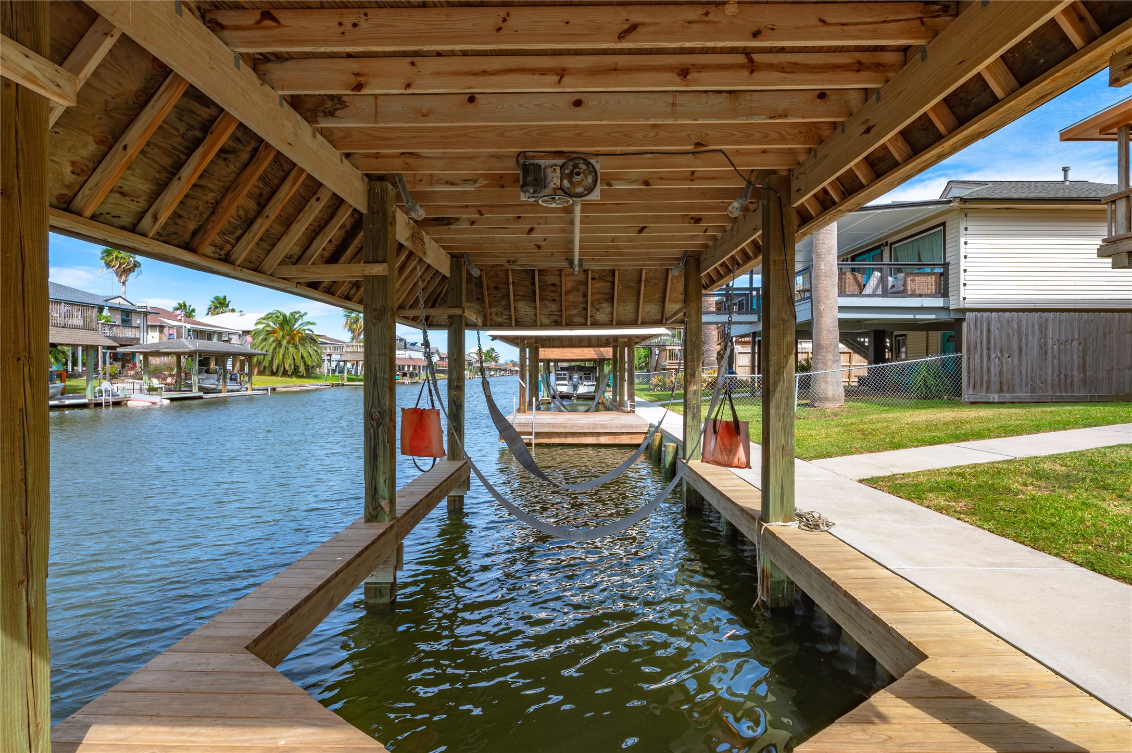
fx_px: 534
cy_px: 376
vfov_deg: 70.4
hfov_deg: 93.3
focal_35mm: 17
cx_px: 566
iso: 125
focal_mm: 17
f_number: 14
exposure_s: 1/80
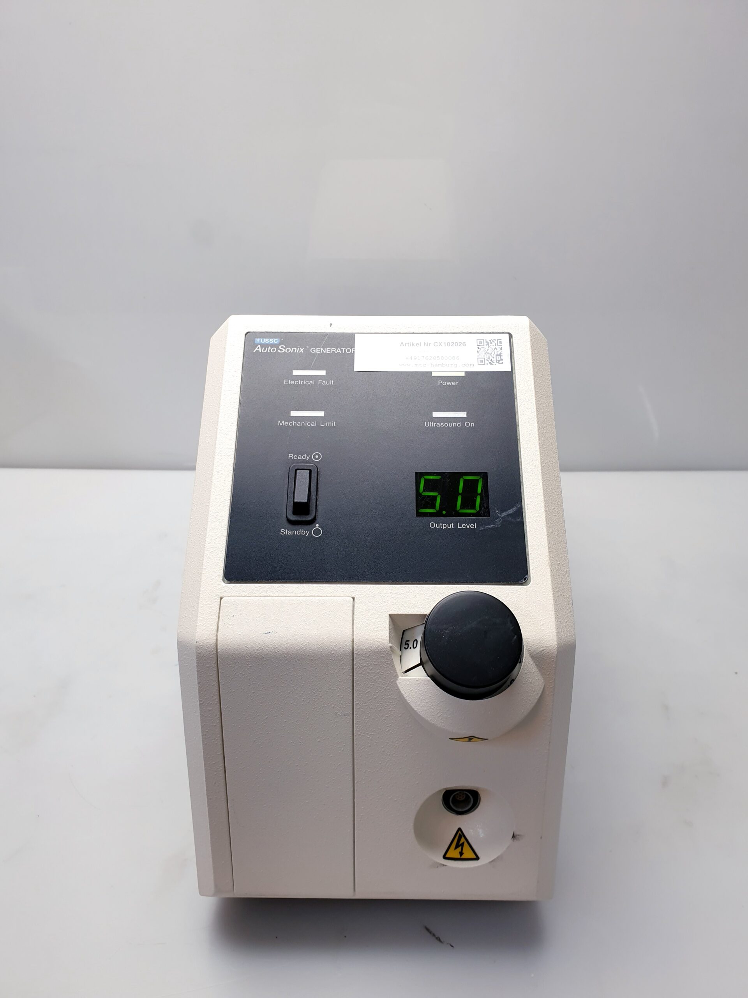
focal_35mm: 26
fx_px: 749
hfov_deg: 53.1
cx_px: 374
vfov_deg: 67.3
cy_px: 499
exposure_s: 1/50
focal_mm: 4.3
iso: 50
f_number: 2.4
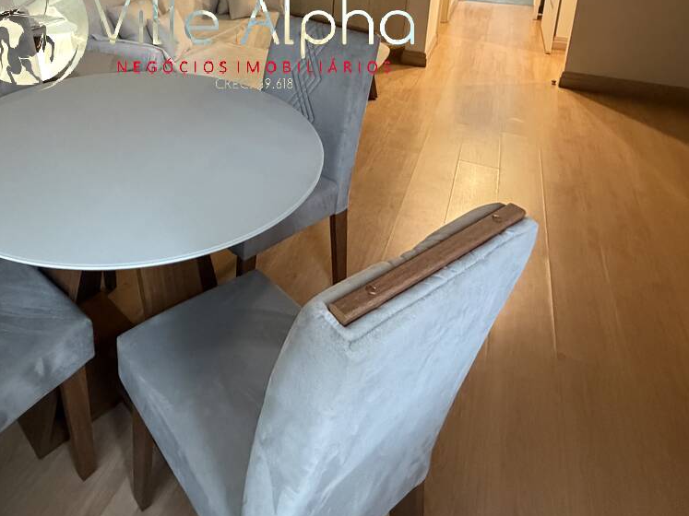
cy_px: 30
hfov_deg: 62.3
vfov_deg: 45.4
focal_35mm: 27
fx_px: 537
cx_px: 189
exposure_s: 1/60
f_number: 2.2
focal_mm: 2.22
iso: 640
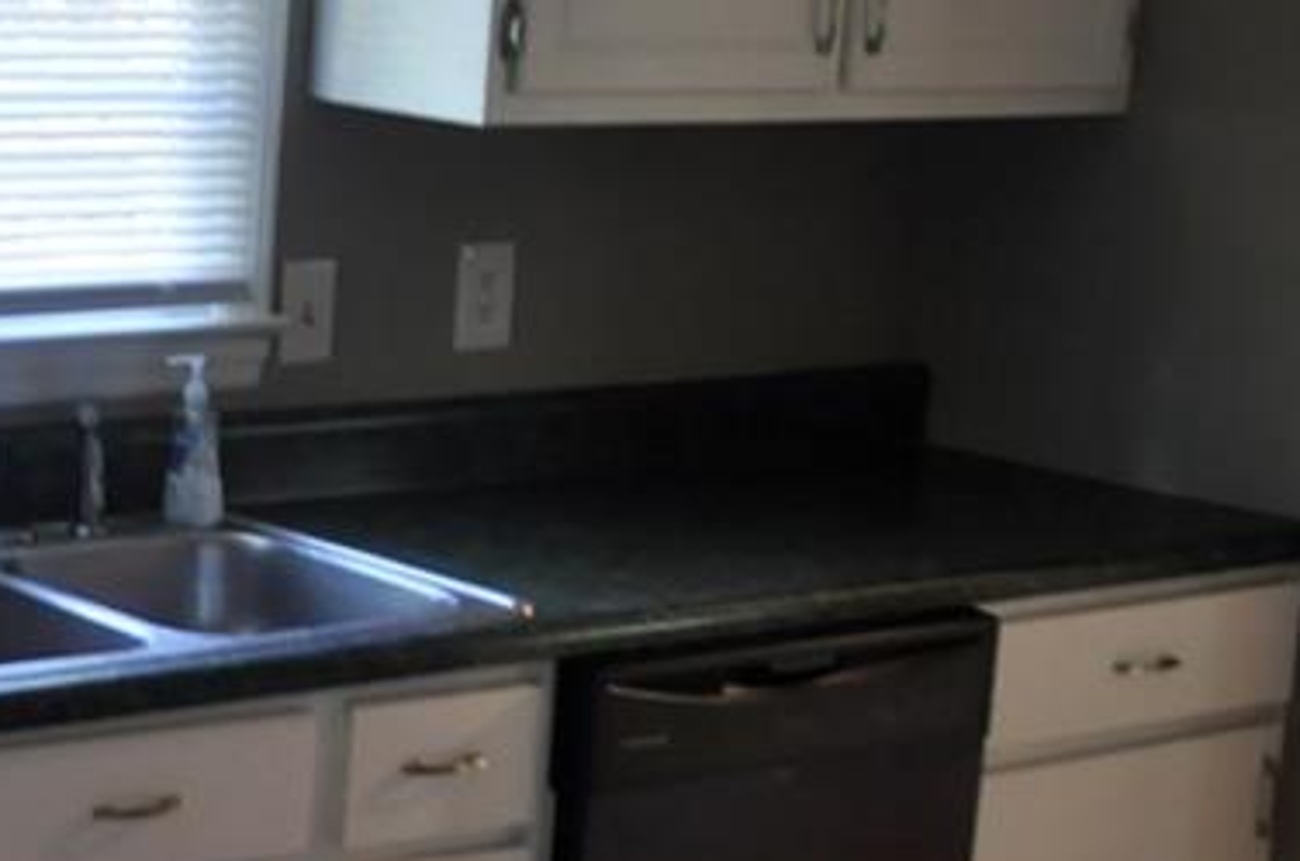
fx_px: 3531
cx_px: -183
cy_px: 313
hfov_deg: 19.8
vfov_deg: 13.9
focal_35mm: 98
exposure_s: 1/20
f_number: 3.8
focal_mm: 24
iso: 800
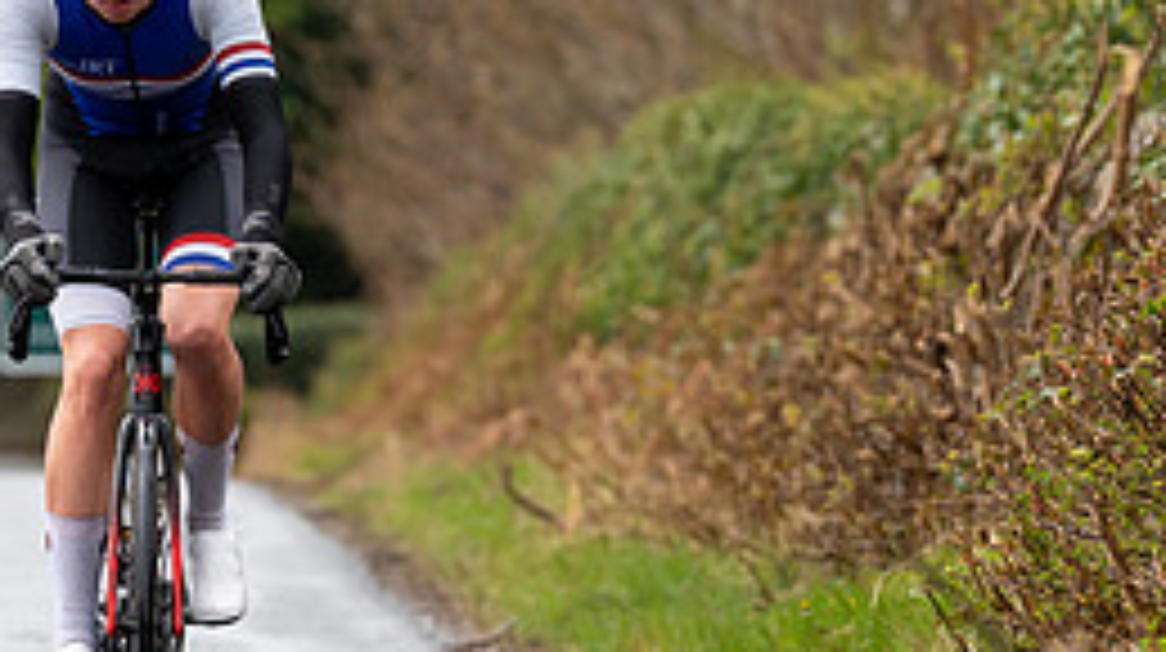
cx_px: 185
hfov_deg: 4.6
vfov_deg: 2.6
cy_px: 7
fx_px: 14515
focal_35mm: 470
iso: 800
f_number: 4
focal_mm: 200
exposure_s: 1/1000
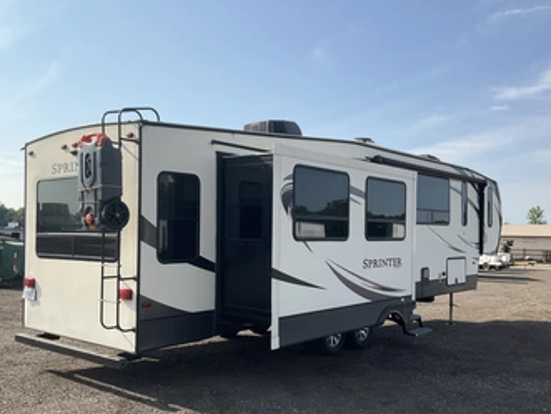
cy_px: 228
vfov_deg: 40.7
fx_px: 558
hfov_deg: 52.5
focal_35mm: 35
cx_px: 260
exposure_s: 1/1984
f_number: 1.8
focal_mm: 3
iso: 25
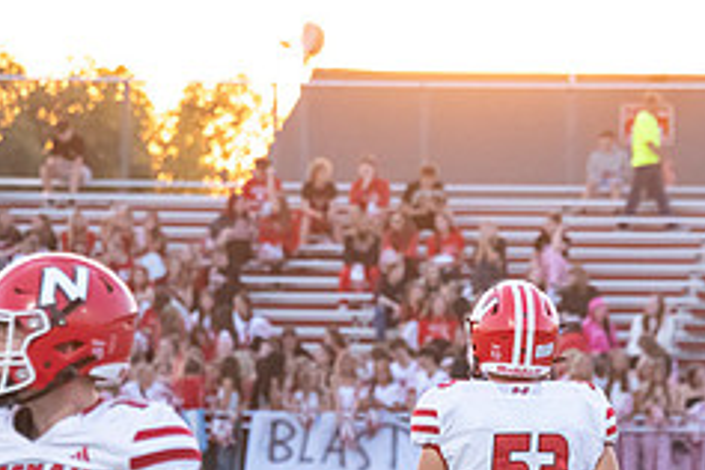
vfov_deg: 3.7
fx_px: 7187
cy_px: 421
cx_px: 544
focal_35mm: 367
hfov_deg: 5.6
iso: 4000
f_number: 5.6
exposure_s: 1/1250
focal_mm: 150
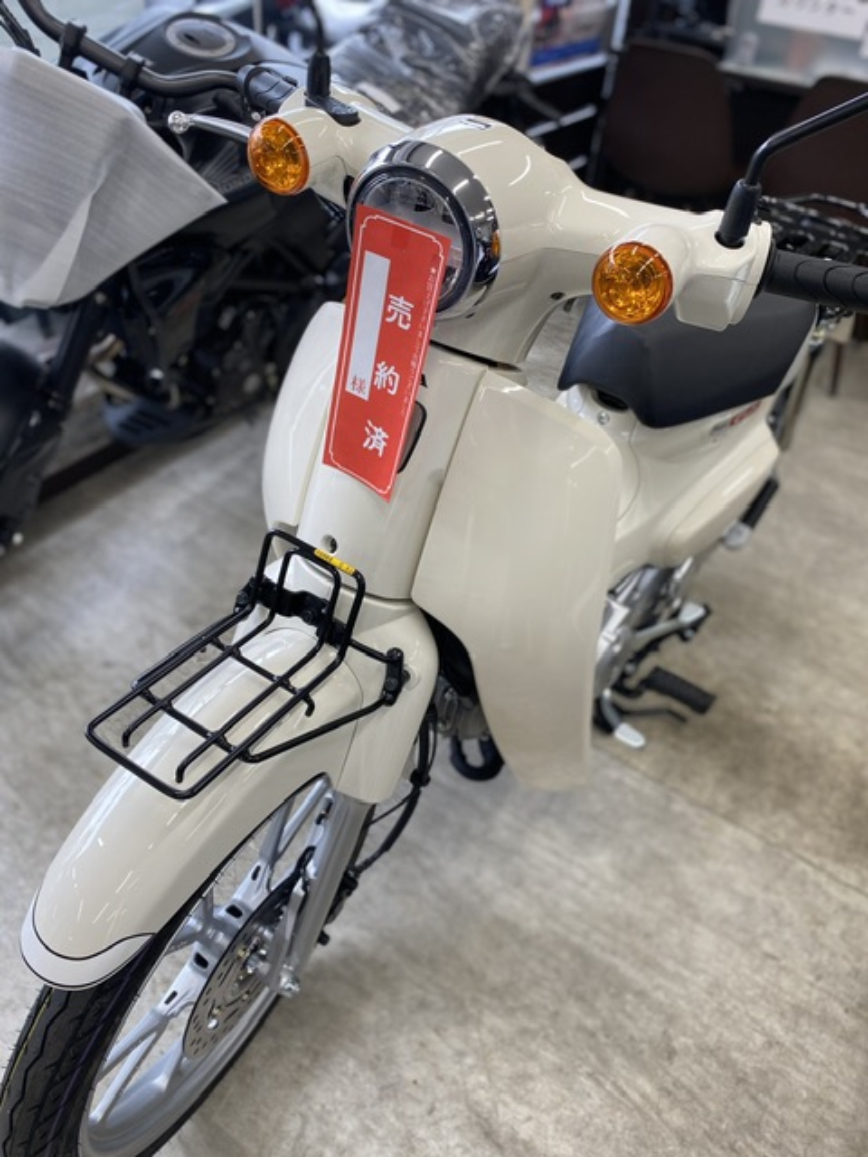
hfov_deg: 53.1
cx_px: 434
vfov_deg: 67.3
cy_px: 578
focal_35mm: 26
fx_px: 869
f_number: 1.8
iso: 50
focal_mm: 4.25
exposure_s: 1/121
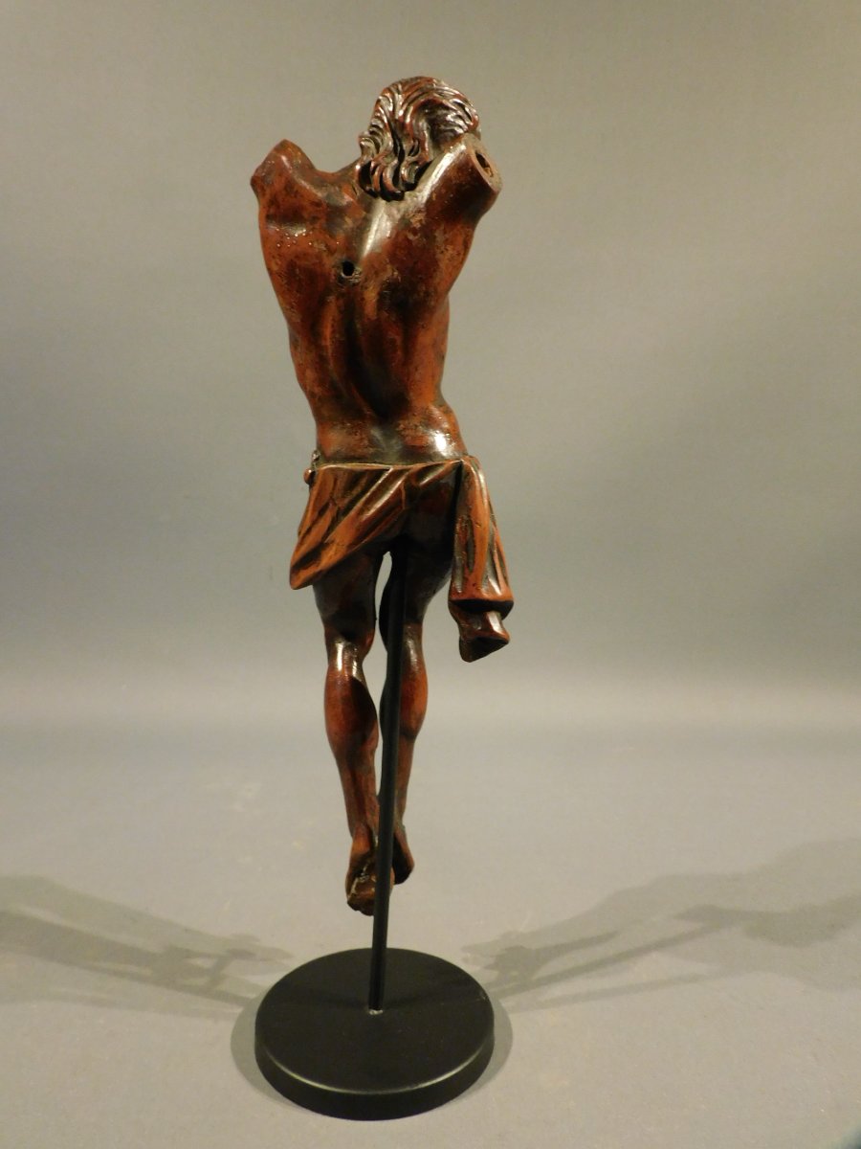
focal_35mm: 24
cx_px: 430
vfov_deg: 71.6
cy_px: 574
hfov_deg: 56.8
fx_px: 796
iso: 400
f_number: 3.3
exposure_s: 1/30
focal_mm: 4.3
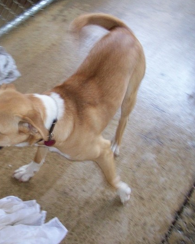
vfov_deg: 36.7
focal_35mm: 51
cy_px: 120
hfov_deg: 28.9
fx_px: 368
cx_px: 32
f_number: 2.7
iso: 200
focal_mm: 6
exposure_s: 1/64
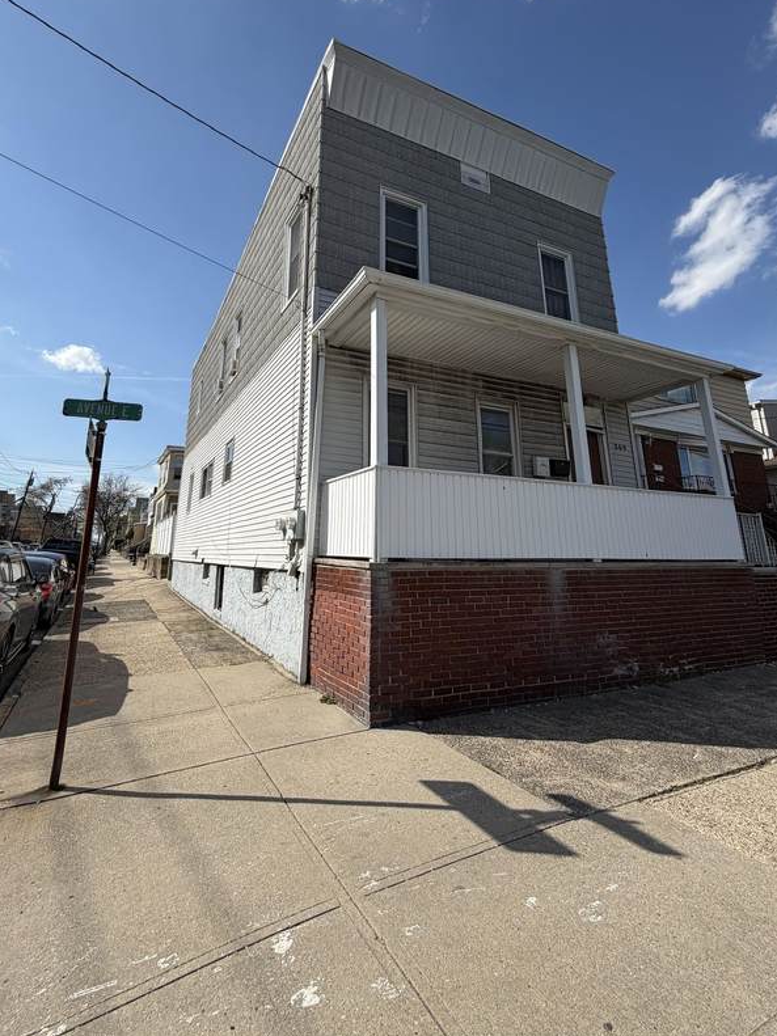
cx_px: 356
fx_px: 509
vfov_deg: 90.1
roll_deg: -0.2
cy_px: 423
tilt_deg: +15.2
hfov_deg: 74.6
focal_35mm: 17
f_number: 2.2
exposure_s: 1/1145
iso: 20
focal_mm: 2.22
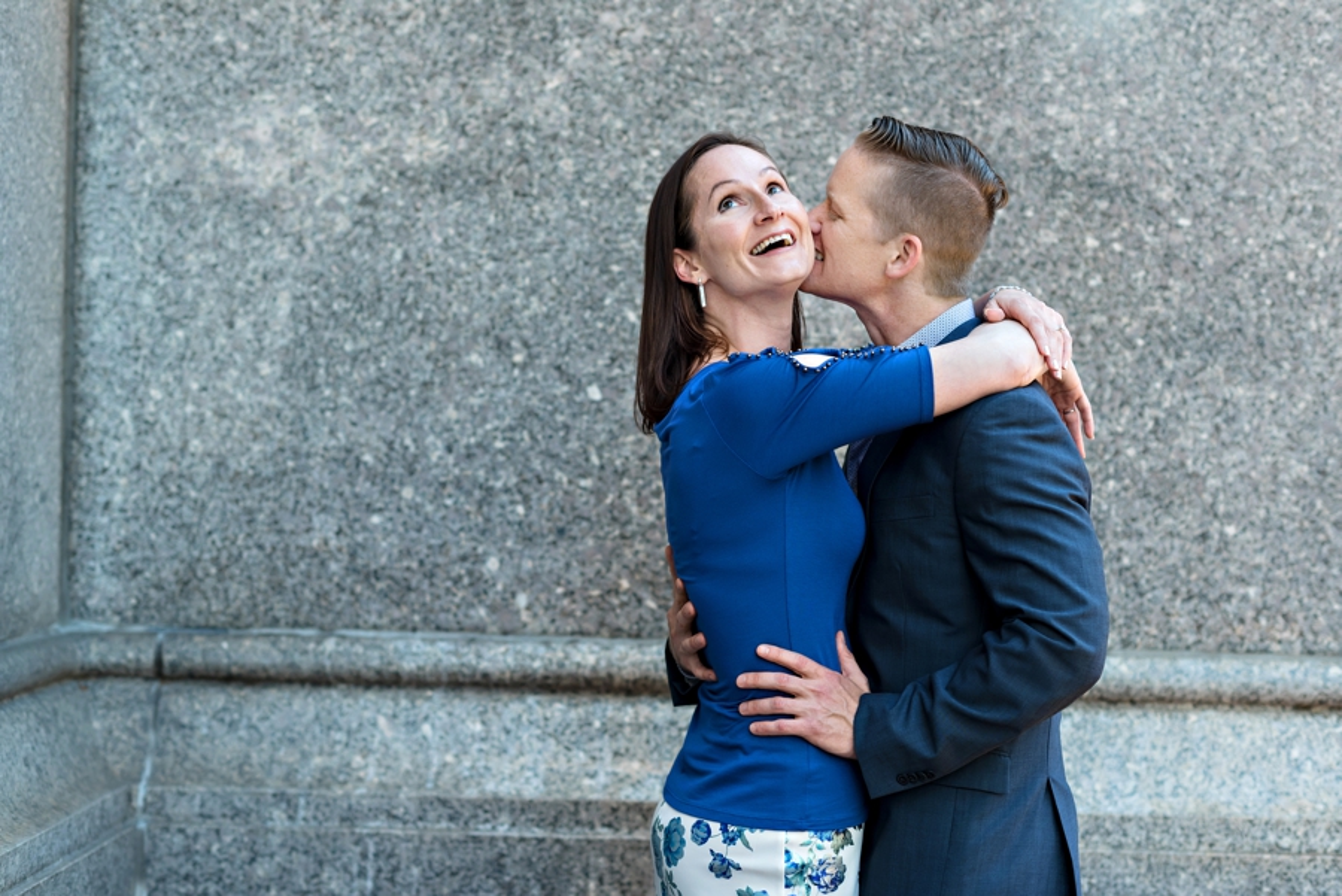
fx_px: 3170
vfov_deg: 16.1
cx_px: 671
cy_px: 448
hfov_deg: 23.9
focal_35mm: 85
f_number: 2.8
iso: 500
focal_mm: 85
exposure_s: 1/400
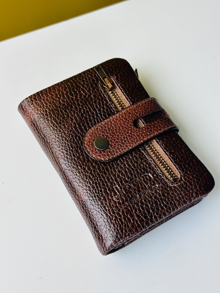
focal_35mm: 48
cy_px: 146
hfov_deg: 30.3
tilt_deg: -63.1
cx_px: 110
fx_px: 407
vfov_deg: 39.7
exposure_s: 1/102
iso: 125
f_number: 1.8
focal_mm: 6.9
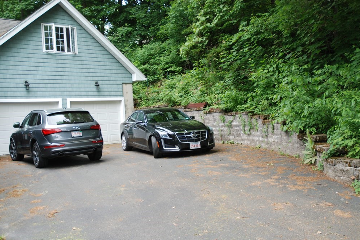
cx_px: 176
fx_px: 370
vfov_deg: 36.0
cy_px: 122
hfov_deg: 51.9
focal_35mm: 37
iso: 400
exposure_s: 1/60
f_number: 4.5
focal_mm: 24
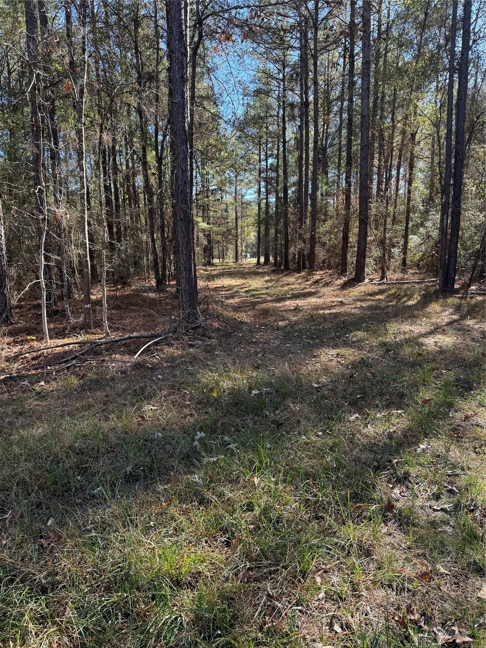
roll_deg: +1.2
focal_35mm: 24
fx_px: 449
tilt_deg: -8.9
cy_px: 324
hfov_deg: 56.8
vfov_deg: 71.6
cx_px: 243
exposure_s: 1/358
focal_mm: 6.76
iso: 80
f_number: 1.78
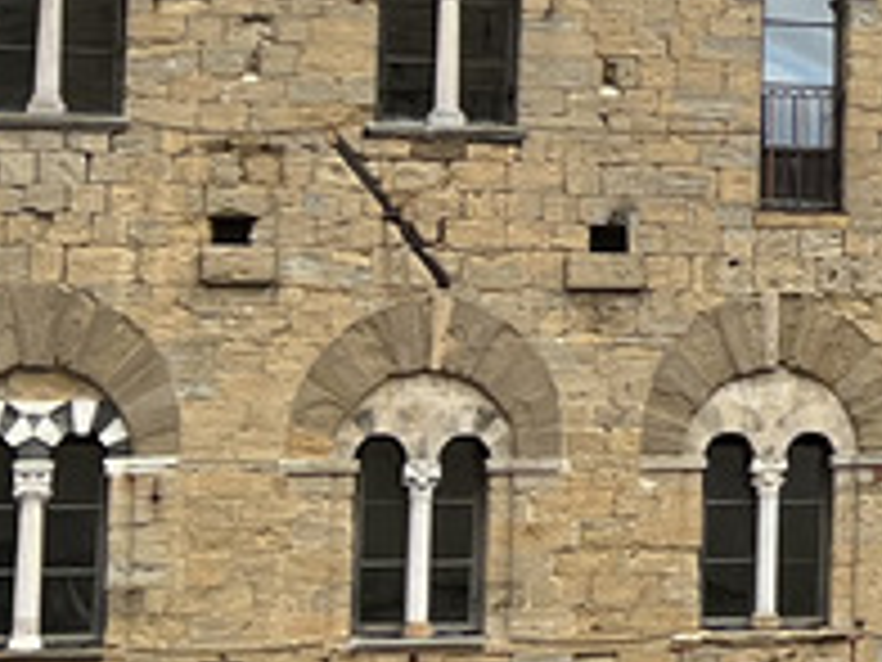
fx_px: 4051
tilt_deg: +7.8
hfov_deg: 11.2
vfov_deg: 9.3
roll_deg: +1.2
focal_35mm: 159
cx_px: 1804
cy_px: 59
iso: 50
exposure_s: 1/4444
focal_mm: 5.7
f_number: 1.5
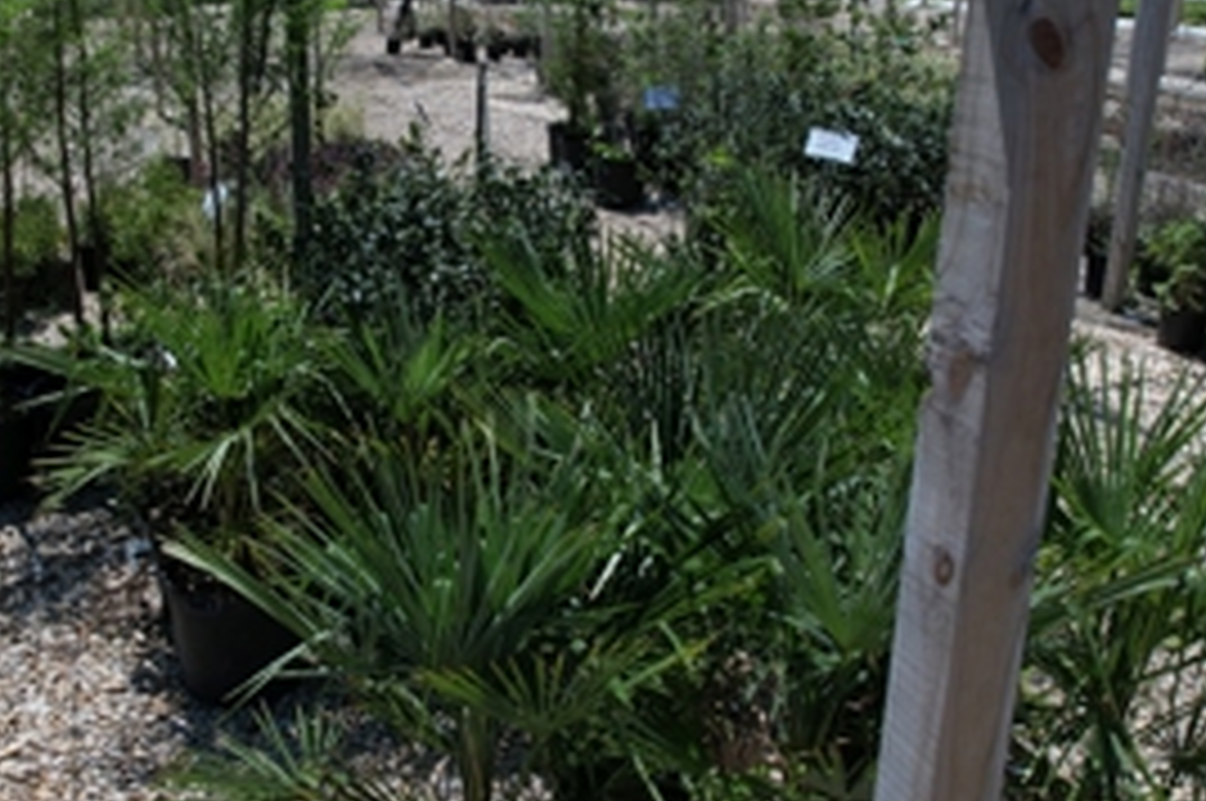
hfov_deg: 51.2
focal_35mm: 37
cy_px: 324
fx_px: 1238
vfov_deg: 35.7
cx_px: 423
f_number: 2.8
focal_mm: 8.38
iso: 100
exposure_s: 1/2000
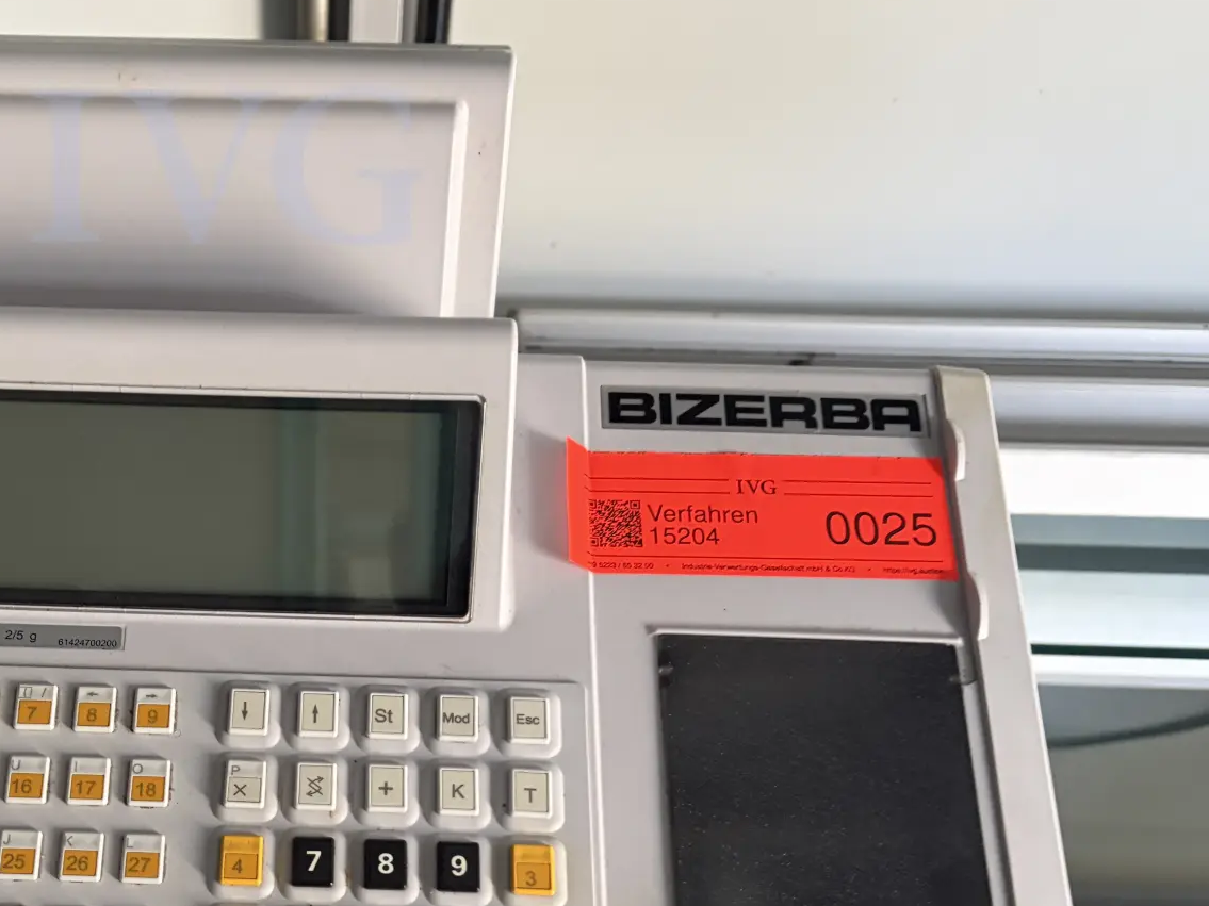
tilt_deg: -41.7
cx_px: 272
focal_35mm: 44
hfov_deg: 41.4
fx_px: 1537
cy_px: 699
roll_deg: +0.7
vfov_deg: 32.1
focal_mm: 5.96
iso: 250
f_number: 1.6
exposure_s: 1/60
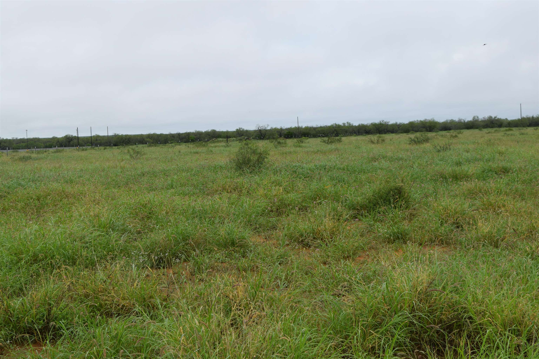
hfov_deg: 38.9
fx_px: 764
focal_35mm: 51
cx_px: 270
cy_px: 180
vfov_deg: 26.5
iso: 200
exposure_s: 1/320
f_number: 9
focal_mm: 34
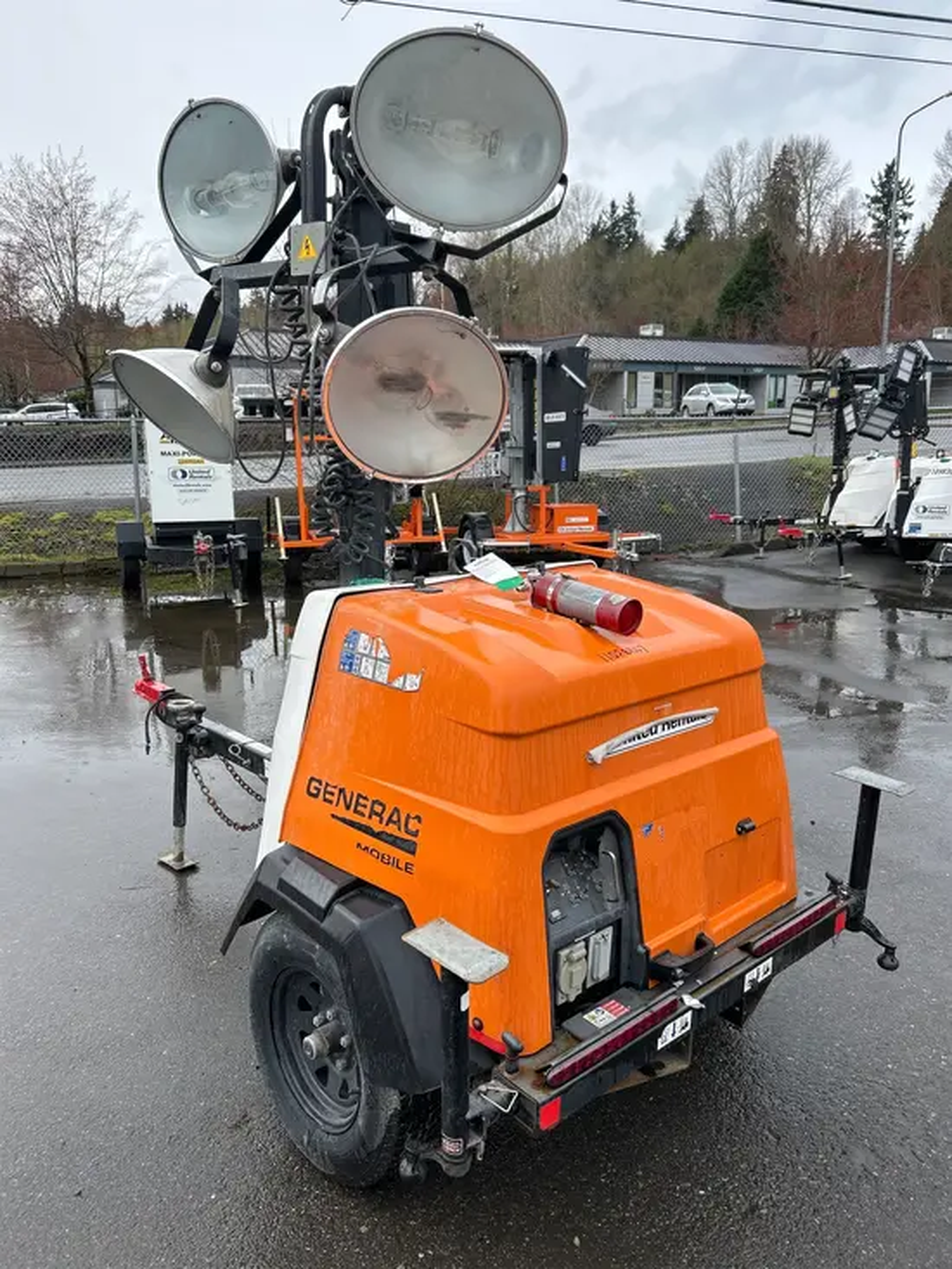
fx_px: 953
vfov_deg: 67.3
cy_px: 634
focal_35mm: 26
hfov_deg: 53.1
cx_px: 476
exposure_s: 1/1344
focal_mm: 5.7
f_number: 1.5
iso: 50
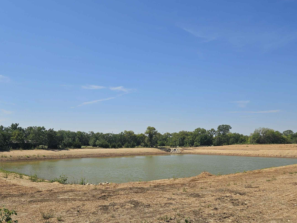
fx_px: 283
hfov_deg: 55.3
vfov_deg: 42.8
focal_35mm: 33
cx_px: 153
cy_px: 130
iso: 25
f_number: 1.8
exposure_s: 1/2890
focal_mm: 5.4
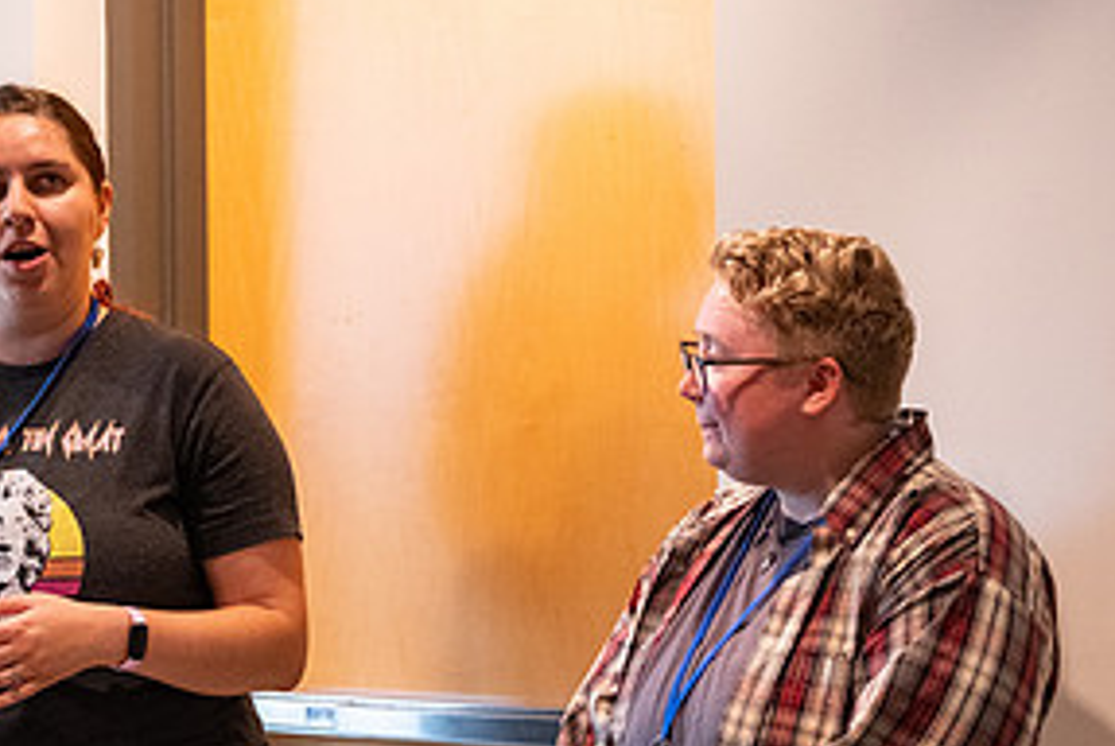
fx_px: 7007
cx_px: 346
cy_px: 581
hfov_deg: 9.1
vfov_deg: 6.1
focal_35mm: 226
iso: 1250
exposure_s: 1/125
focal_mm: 74.4
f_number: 2.8
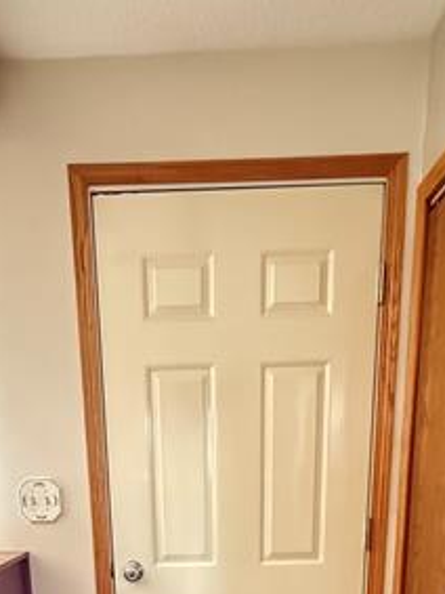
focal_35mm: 38
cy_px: 653
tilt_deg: -15.9
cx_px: 193
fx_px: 652
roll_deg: +0.7
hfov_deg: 37.6
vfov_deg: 39.9
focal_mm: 2.22
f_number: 2.2
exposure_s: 1/60
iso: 1250
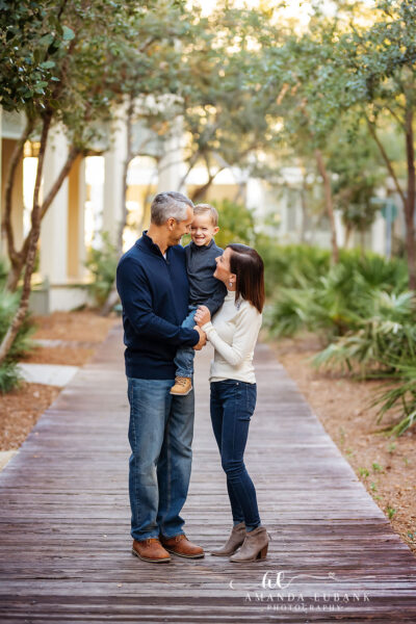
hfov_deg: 16.1
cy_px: 312
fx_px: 1473
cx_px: 208
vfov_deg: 23.9
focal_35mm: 85
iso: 1000
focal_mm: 85
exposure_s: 1/1250
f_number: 2
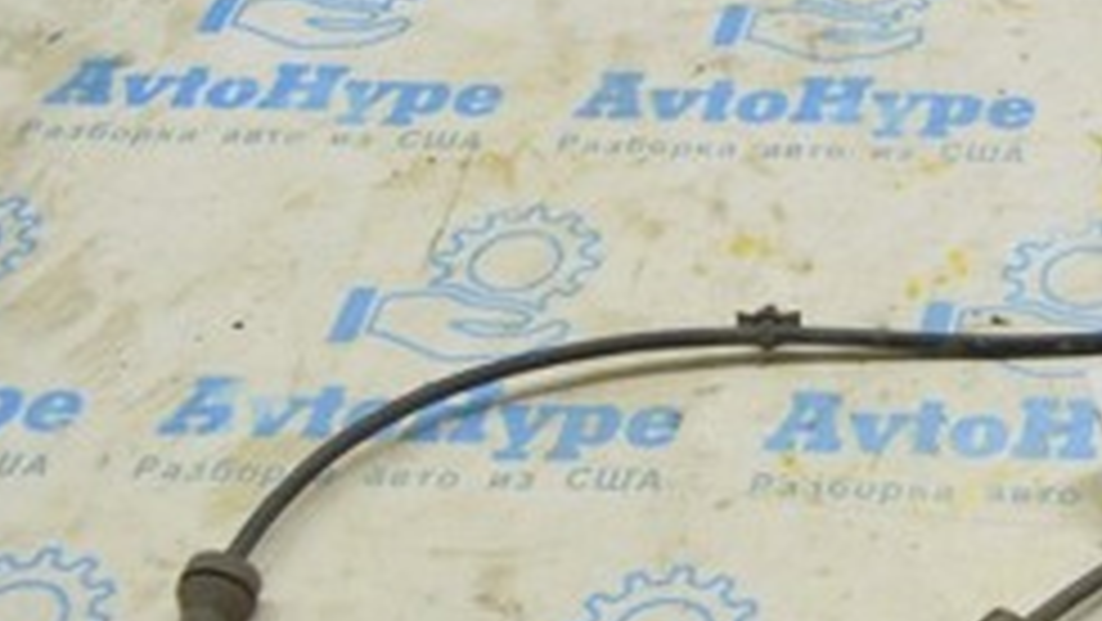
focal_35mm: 82
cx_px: 1399
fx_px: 2397
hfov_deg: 23.2
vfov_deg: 14.6
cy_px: 542
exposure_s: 1/20
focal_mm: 20
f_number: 5.6
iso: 400
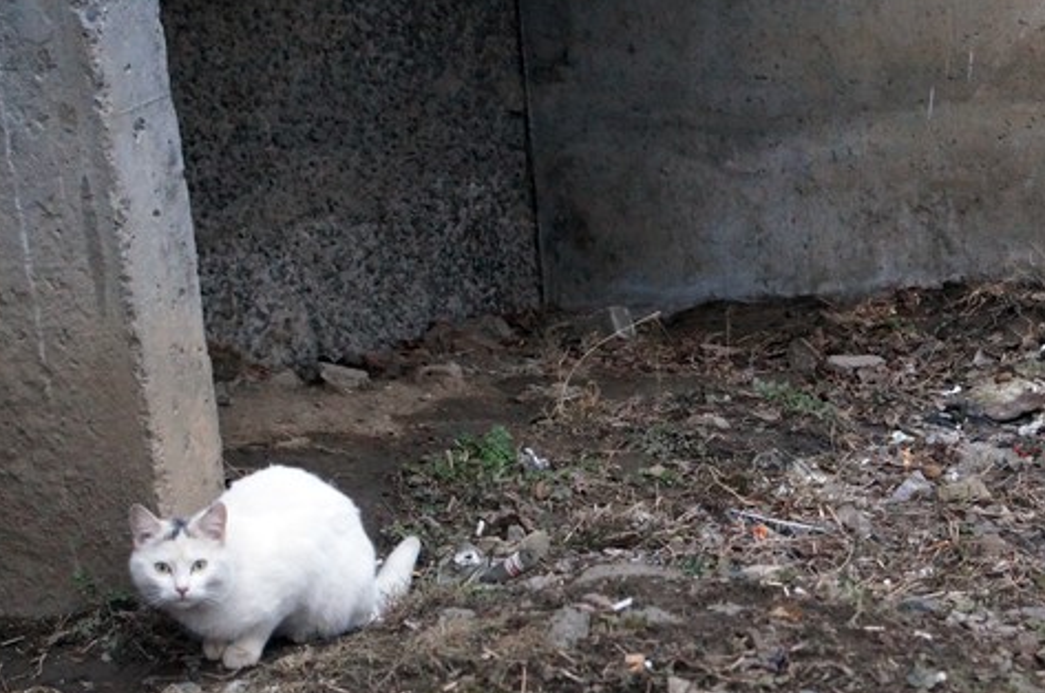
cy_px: 489
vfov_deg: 12.3
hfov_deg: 18.4
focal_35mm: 111
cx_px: 656
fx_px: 3218
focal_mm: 50
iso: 3200
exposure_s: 1/50
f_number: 5.6
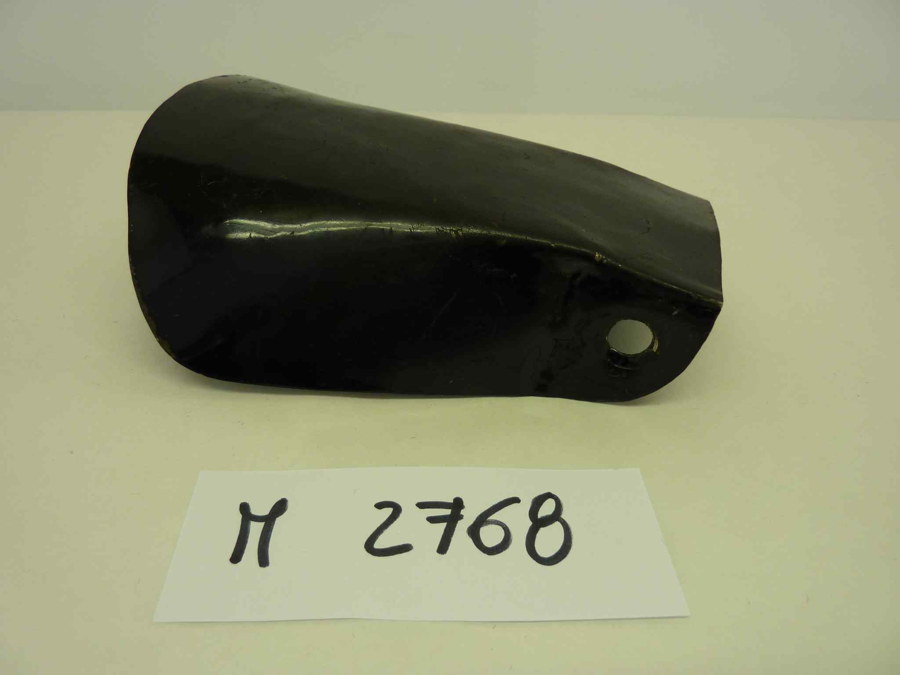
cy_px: 338
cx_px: 450
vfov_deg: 54.9
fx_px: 650
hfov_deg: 69.4
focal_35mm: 25
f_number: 3.3
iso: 80
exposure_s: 1/50
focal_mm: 4.1
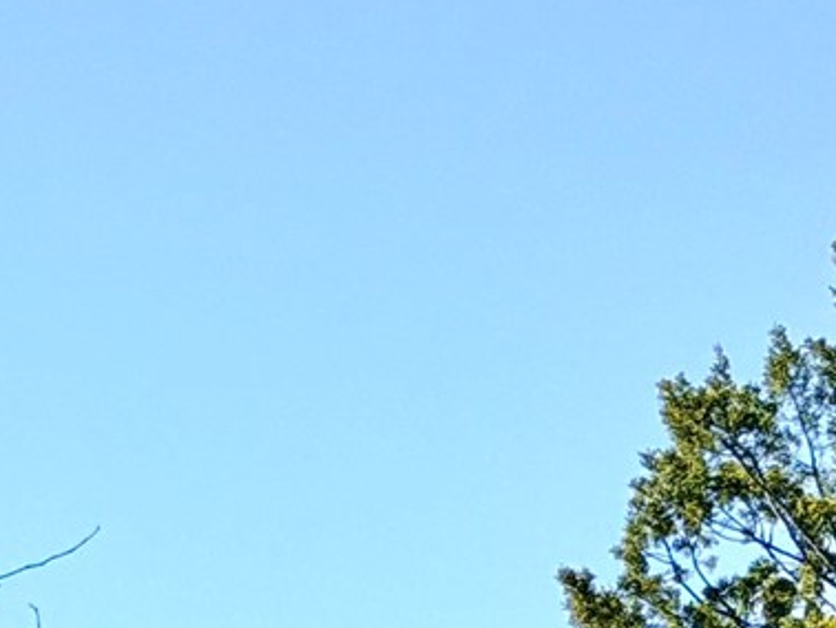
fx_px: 6283
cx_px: -102
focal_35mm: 260
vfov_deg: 5.5
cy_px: 1495
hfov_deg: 7.6
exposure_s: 1/4587
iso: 64
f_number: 1.78
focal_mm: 6.76
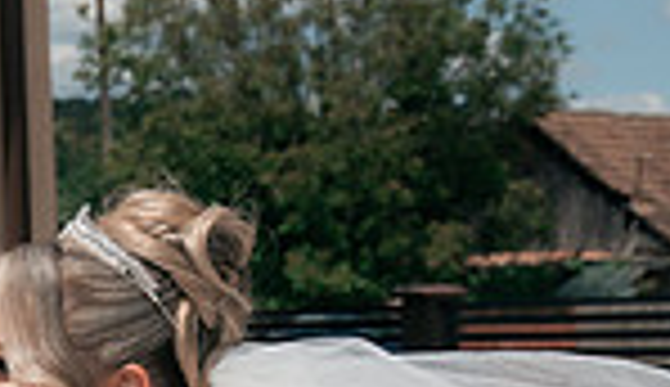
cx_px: 121
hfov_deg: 16.9
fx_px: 2235
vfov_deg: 9.7
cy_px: 529
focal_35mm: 125
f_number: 5
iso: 320
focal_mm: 28
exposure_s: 1/2500
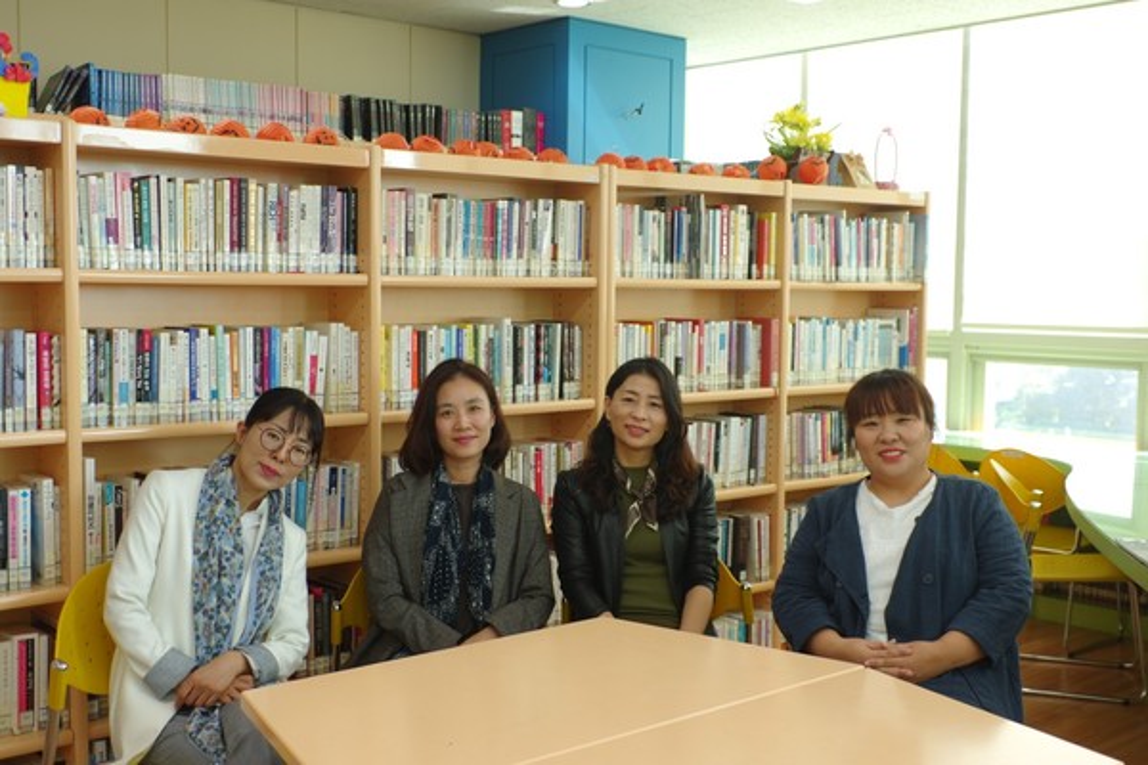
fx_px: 1339
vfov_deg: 31.9
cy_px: 382
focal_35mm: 42
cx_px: 574
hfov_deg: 46.4
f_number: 4
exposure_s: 1/30
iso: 100
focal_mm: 28
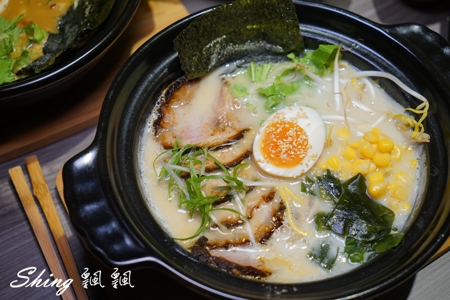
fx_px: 637
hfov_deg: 38.9
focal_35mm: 51
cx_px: 225
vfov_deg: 26.5
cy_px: 150
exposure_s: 1/60
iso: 500
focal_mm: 51
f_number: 5
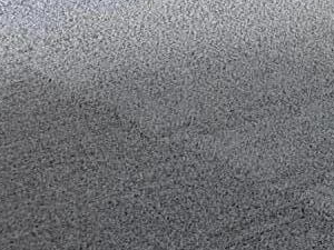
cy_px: -314
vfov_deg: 8.6
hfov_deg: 9.0
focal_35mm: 160
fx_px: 1544
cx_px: 1107
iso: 80
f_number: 1.78
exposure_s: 1/120
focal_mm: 6.86
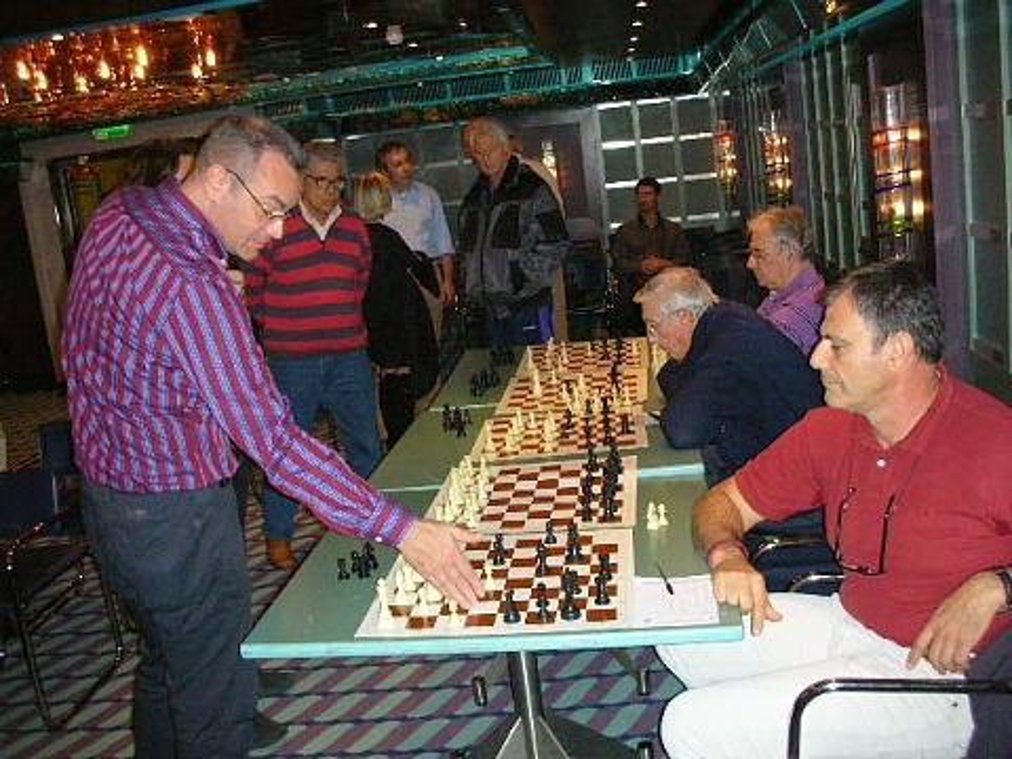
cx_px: 506
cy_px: 380
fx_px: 1023
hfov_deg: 52.6
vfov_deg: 40.7
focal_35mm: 35
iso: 200
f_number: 3
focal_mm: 5.8
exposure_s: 1/60.1
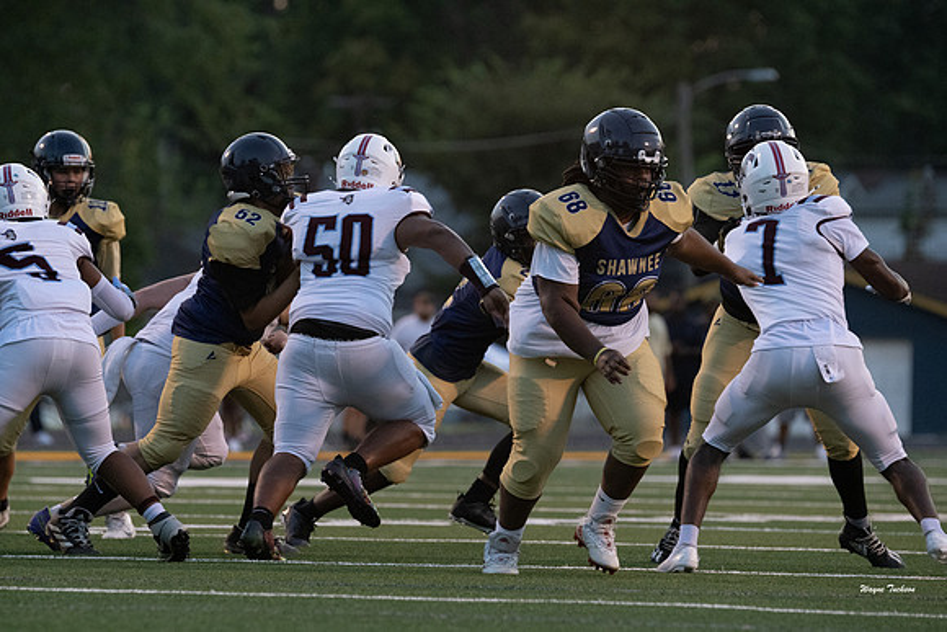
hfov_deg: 6.6
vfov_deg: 4.4
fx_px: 8214
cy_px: 365
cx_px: 399
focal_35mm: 312
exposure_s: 1/1250
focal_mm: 270
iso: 5600
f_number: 5
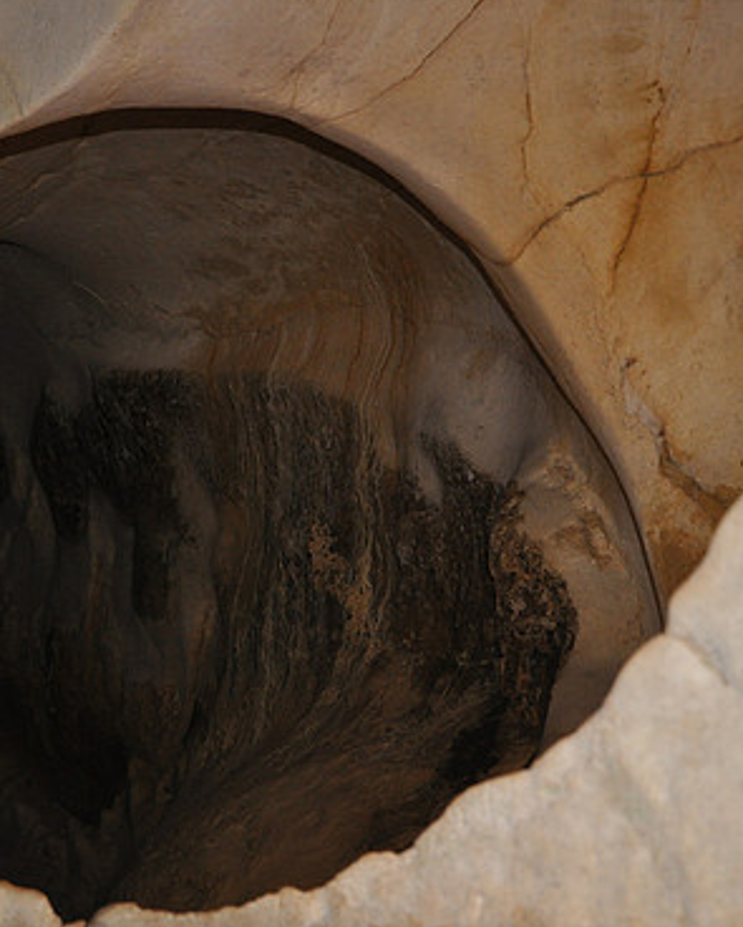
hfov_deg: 24.4
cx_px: 186
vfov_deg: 30.5
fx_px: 1702
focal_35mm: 62
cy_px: 467
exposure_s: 1/60
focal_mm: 28
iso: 800
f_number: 4
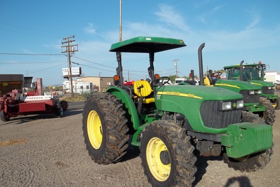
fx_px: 280
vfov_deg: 36.8
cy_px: 103
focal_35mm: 36
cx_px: 142
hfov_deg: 53.1
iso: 64
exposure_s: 1/200
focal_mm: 5.9
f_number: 8
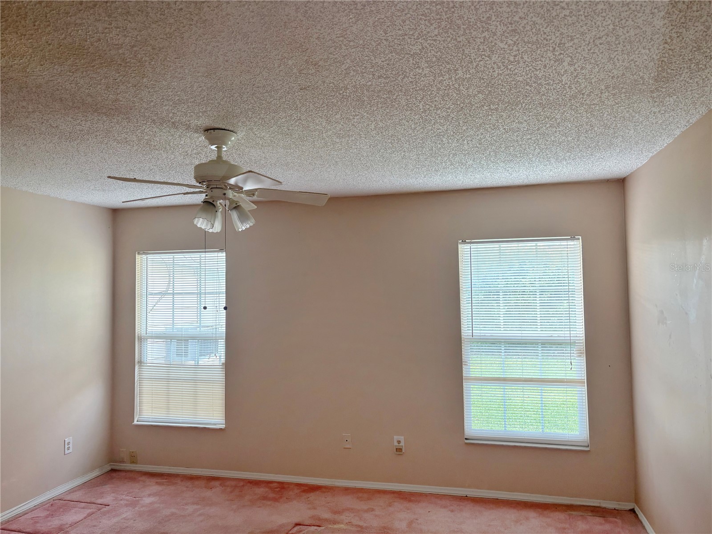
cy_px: 267
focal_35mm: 26
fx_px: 535
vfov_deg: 53.1
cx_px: 356
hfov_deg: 67.3
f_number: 1.6
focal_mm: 5.96
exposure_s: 1/60
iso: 160
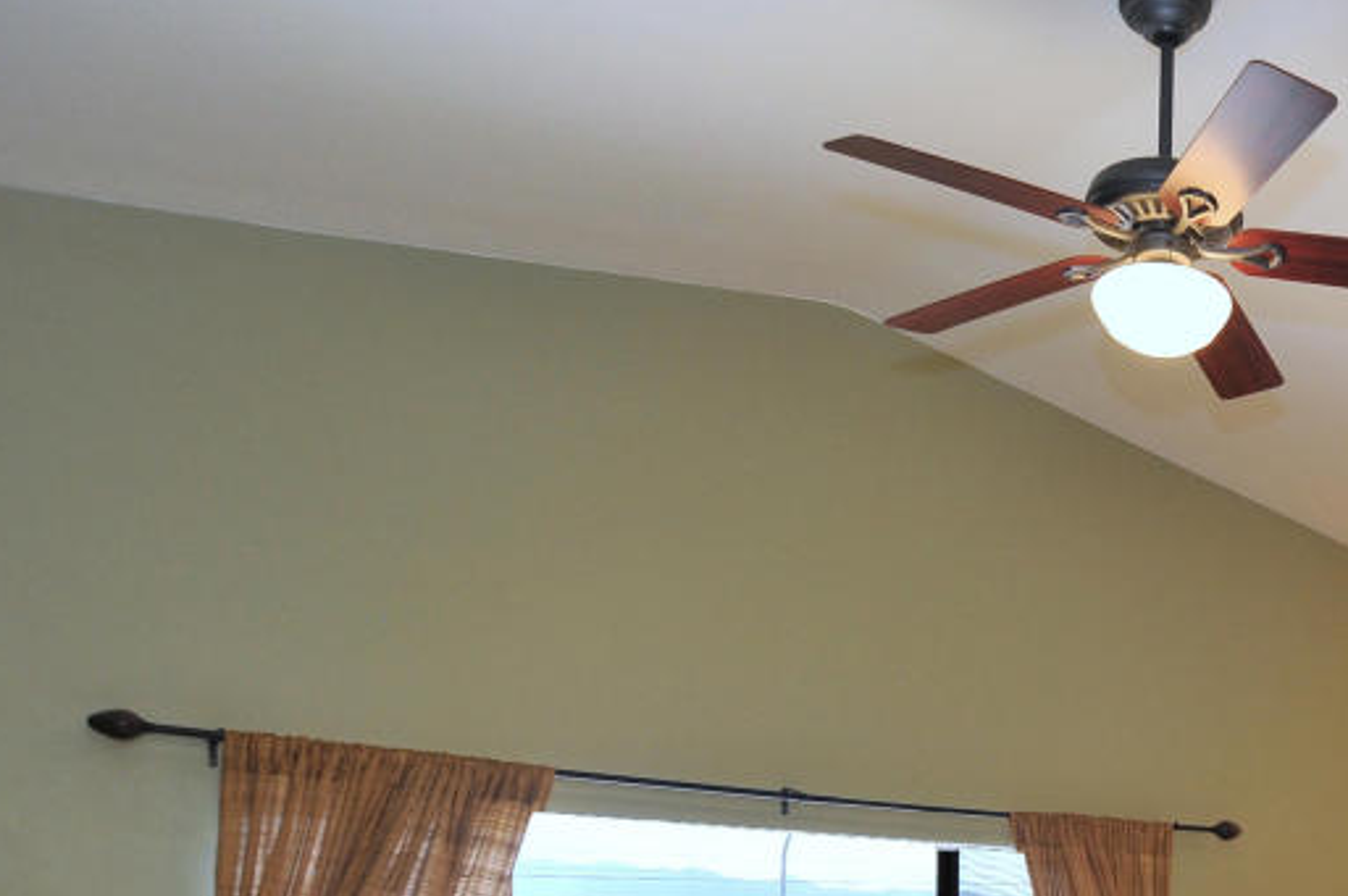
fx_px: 1683
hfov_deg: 37.4
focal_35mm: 45
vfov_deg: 27.5
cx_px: 1440
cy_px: 959
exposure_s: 1/40
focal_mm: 20
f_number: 7.1
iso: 1000
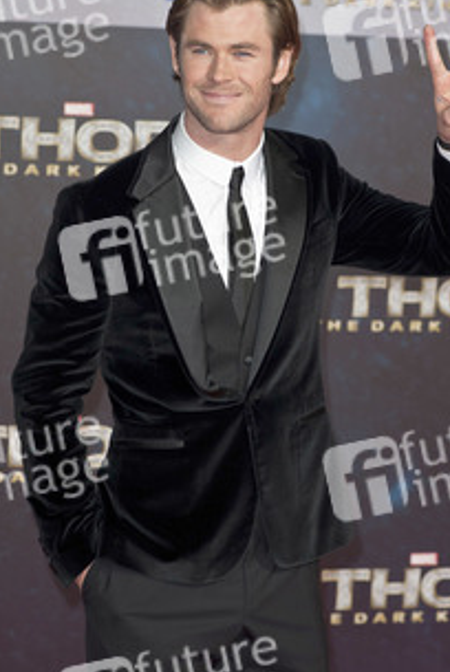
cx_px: 237
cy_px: 359
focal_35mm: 164
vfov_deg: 12.5
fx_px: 3068
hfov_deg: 8.4
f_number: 5.6
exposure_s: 1/200
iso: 800
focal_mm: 125
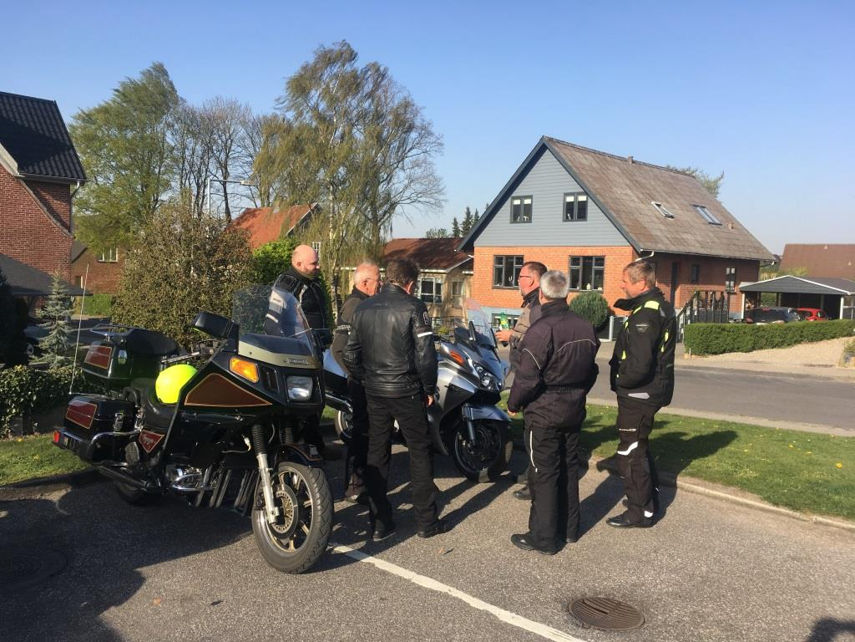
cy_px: 321
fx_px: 716
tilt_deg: -3.1
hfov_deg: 61.7
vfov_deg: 48.2
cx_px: 428
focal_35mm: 29
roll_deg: -1.8
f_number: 2.2
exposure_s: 1/950
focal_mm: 4.15
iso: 25
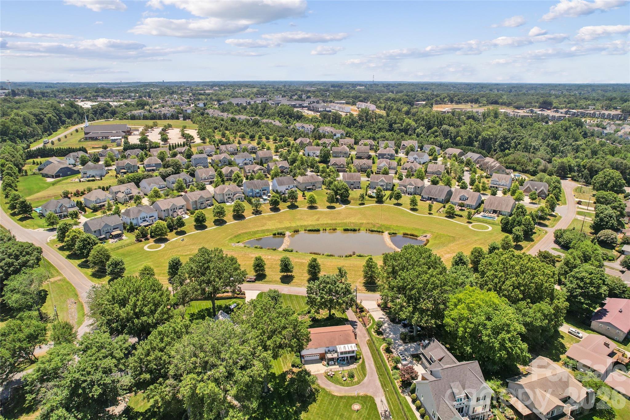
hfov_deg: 78.6
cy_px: 210
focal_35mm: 22
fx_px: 385
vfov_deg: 57.2
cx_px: 315
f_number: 2.8
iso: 100
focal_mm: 8.4
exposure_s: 1/320
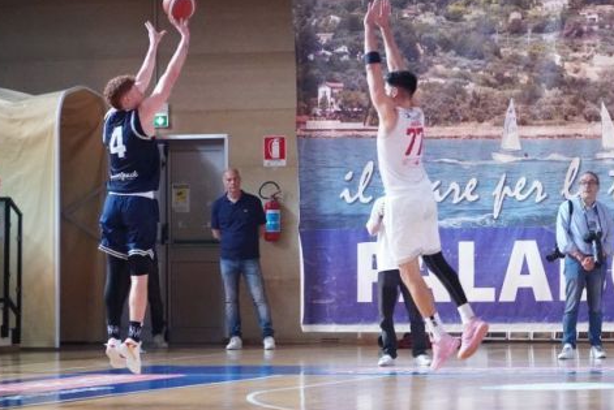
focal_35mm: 219
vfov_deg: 6.3
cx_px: 503
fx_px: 3739
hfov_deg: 9.4
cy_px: 174
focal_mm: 86
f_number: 4
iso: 5000
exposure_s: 1/500
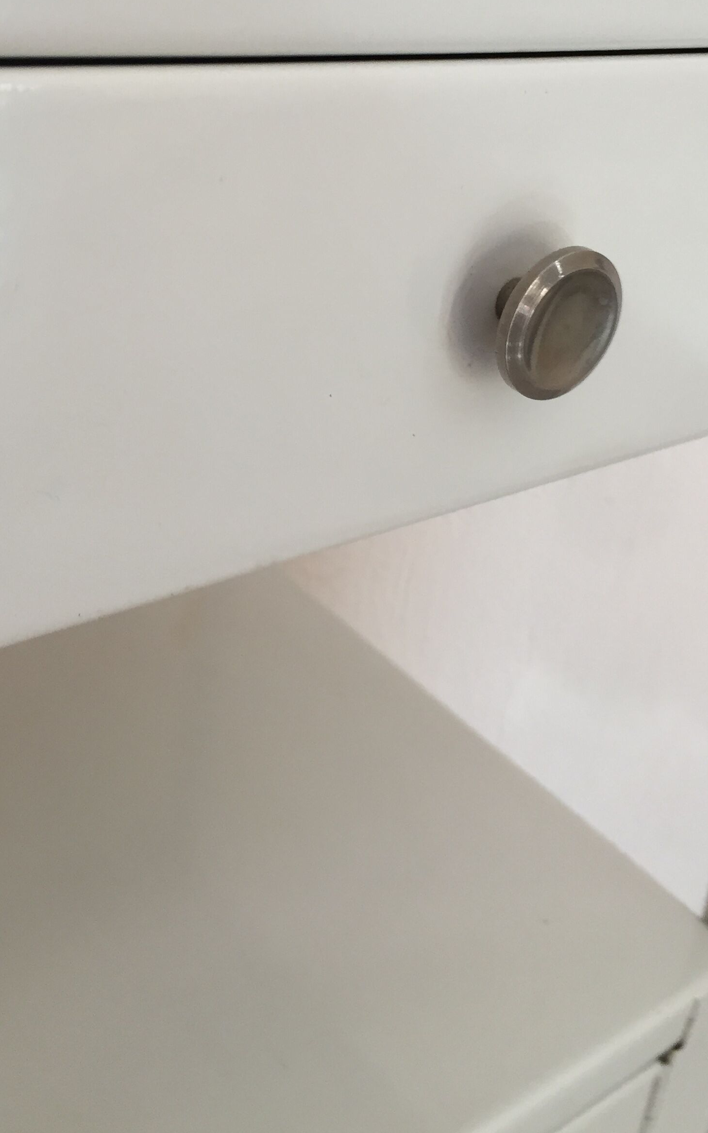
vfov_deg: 45.3
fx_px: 1328
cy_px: 353
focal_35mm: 43
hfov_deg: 29.8
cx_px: 384
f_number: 2.2
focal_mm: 4.15
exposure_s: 1/33
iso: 80
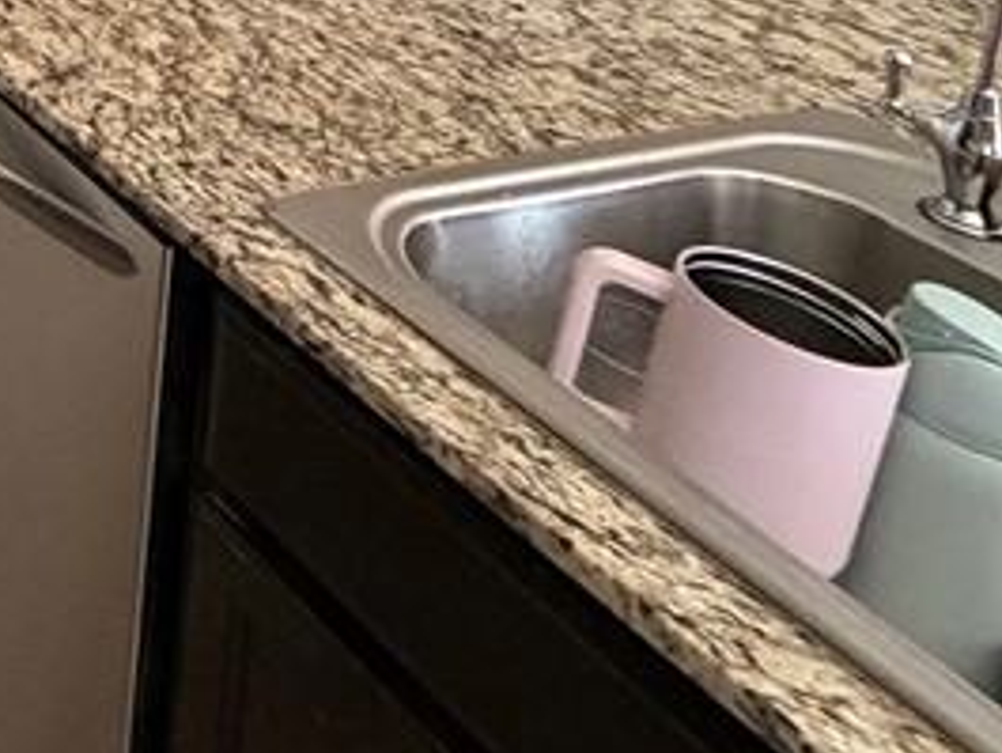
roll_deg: +1.4
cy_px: -507
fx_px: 1564
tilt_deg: -8.8
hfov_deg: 24.3
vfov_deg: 20.9
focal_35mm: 54
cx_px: -628
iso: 400
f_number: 2.2
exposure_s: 1/60
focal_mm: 2.22
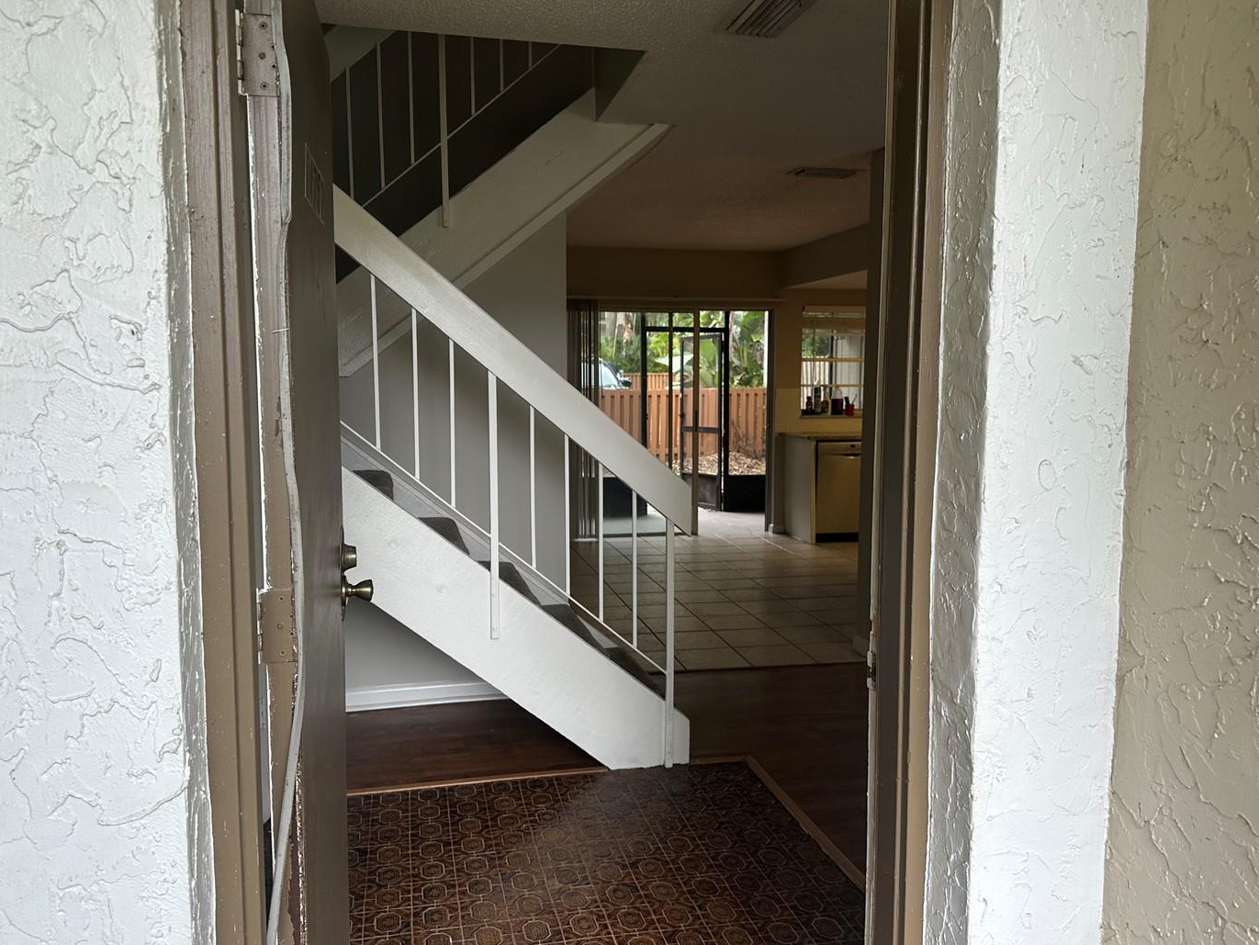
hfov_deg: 63.4
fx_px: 1019
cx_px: 648
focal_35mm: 28
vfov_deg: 49.8
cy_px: 490
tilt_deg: -6.2
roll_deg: +0.5
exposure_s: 1/210
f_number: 1.78
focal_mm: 6.86
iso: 64
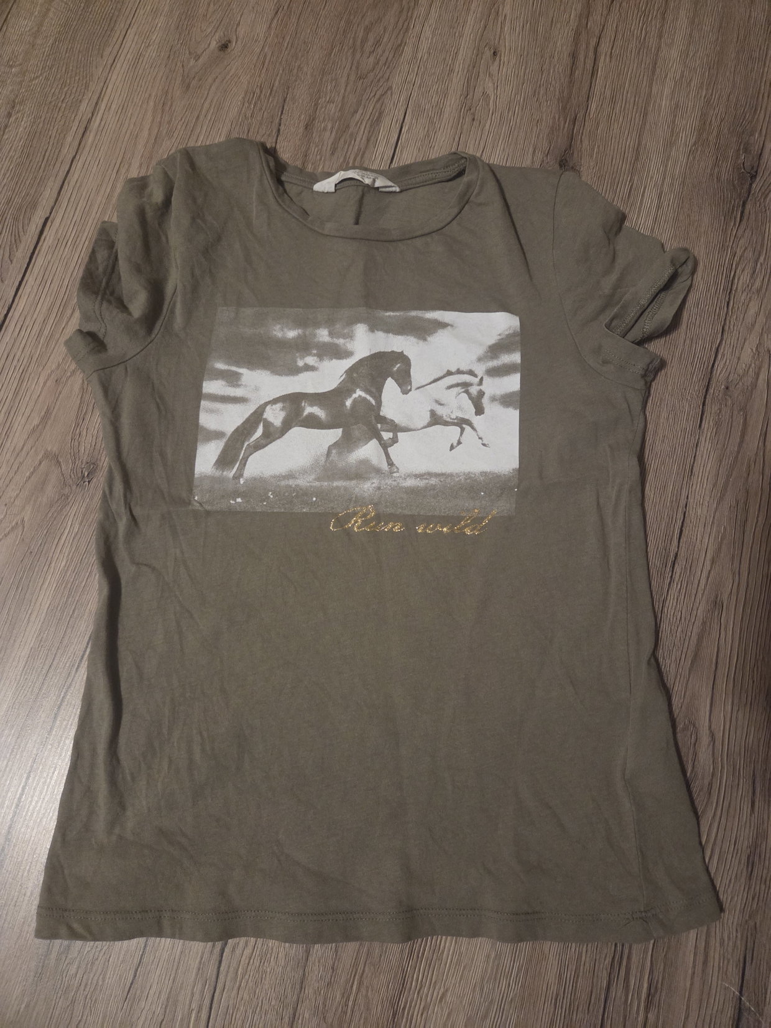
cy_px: 514
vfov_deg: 73.9
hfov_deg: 58.9
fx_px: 683
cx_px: 386
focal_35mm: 23
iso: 2000
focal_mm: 5.4
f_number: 1.8
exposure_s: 1/100
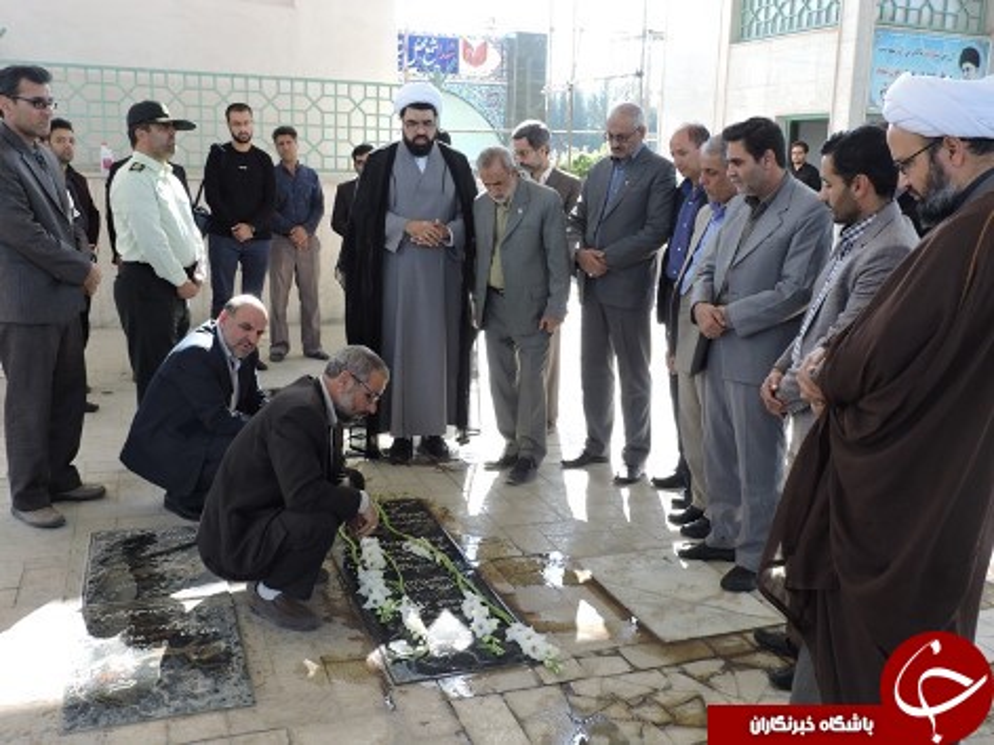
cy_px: 372
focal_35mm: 33
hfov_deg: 55.4
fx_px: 948
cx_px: 497
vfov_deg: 42.9
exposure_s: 1/160
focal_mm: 5.9
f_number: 3.2
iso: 100
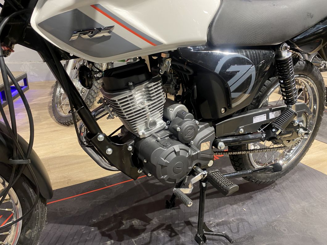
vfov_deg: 53.1
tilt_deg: -20.0
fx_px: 246
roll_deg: -3.1
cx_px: 164
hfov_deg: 67.3
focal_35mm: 26
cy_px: 122
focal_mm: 4.25
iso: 200
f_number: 1.8
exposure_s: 1/50
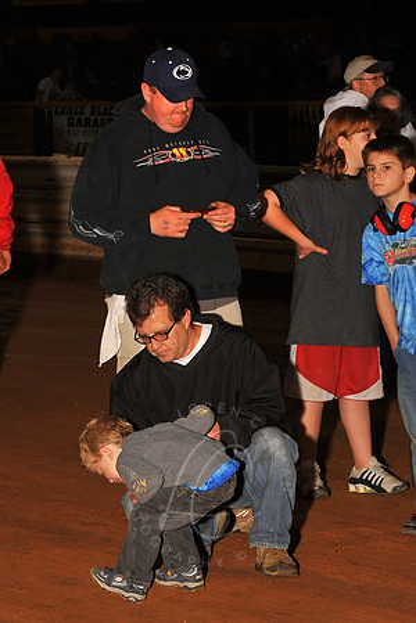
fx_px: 1213
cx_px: 208
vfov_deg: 28.8
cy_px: 312
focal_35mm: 70
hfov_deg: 19.5
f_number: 7.1
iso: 500
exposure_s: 1/320
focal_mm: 70
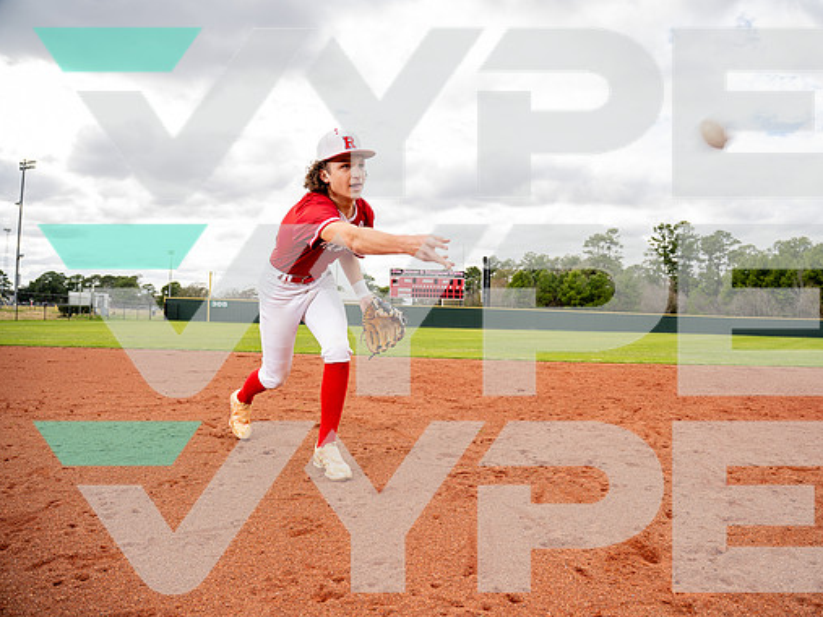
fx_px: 523
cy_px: 311
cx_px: 451
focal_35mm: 22
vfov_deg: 61.1
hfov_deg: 76.2
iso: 100
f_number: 4
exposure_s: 1/250
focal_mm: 20
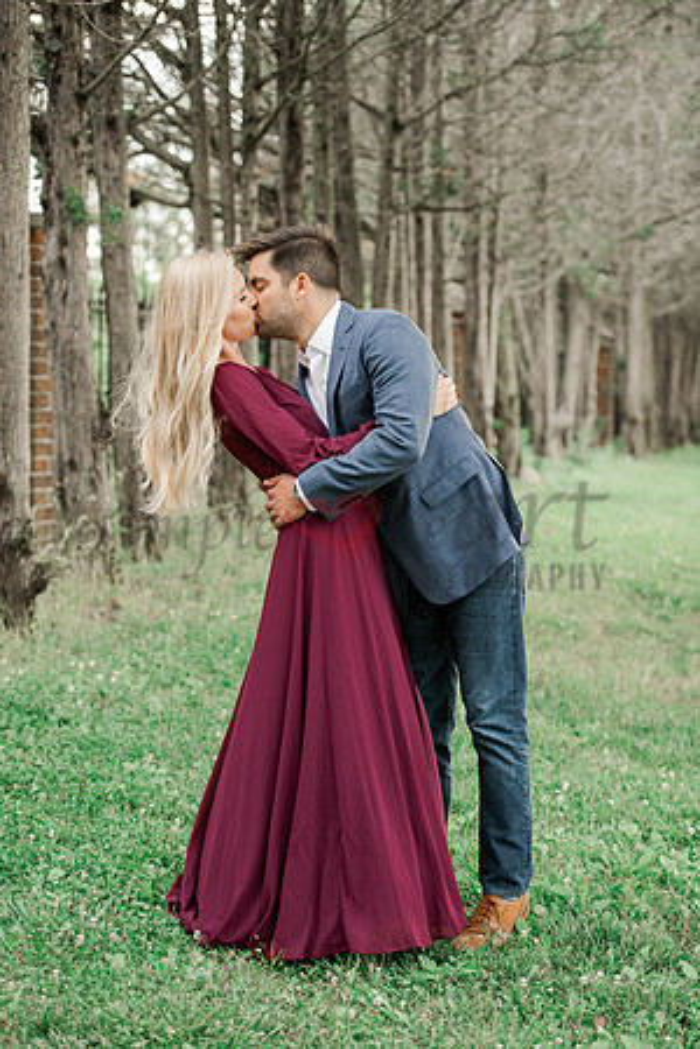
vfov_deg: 26.0
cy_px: 524
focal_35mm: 78
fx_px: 2275
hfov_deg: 17.5
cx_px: 350
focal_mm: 78
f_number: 3.2
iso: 800
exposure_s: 1/400
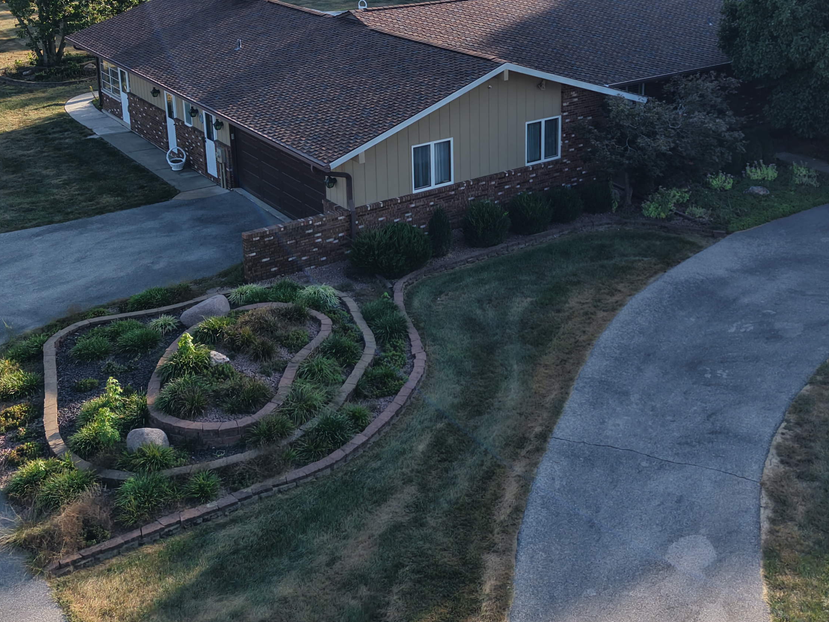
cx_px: 501
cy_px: 122
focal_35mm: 44
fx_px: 1054
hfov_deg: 42.7
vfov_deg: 32.0
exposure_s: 1/1000
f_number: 1.8
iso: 100
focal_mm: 8.67
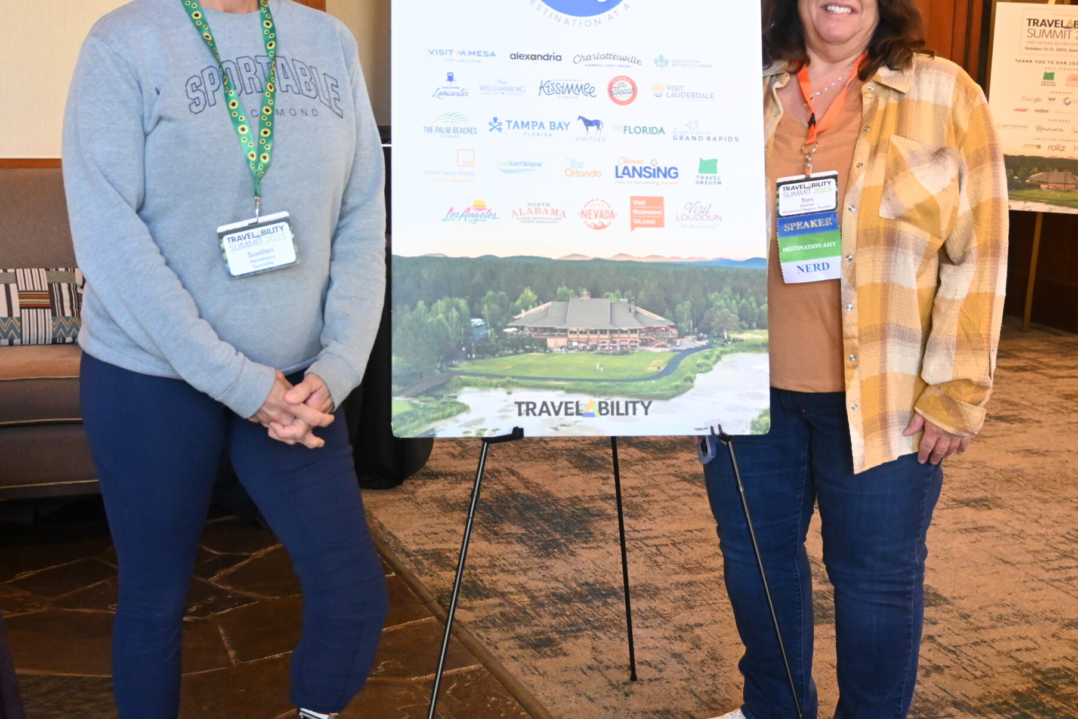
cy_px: 305
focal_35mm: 52
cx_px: 546
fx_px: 1559
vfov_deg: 25.9
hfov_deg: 38.1
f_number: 4.2
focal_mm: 24.5
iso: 3200
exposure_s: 1/100
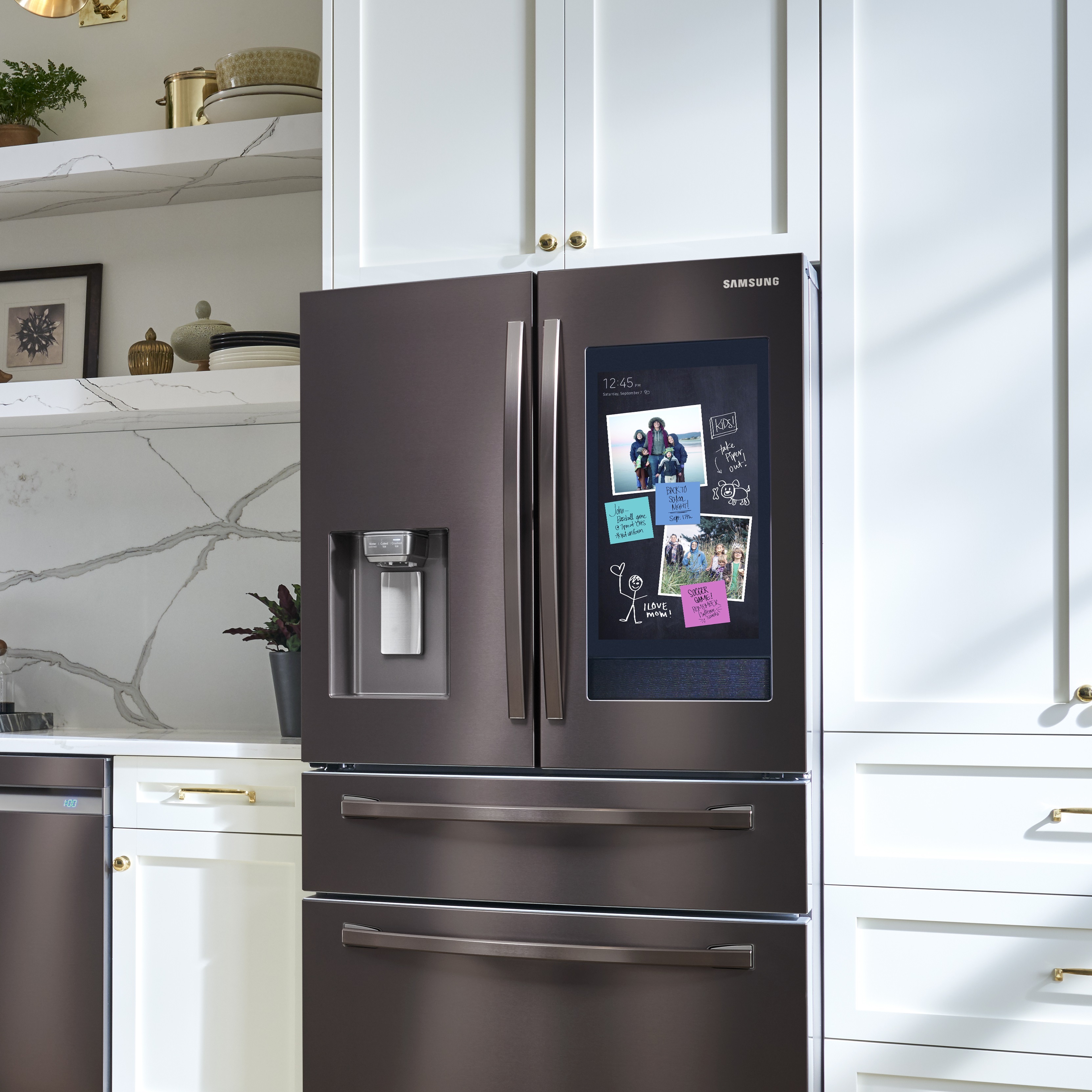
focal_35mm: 60
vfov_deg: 28.5
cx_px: 4
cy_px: 669
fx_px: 2141
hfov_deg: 27.0
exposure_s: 1/4
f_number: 10
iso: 200
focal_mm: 32
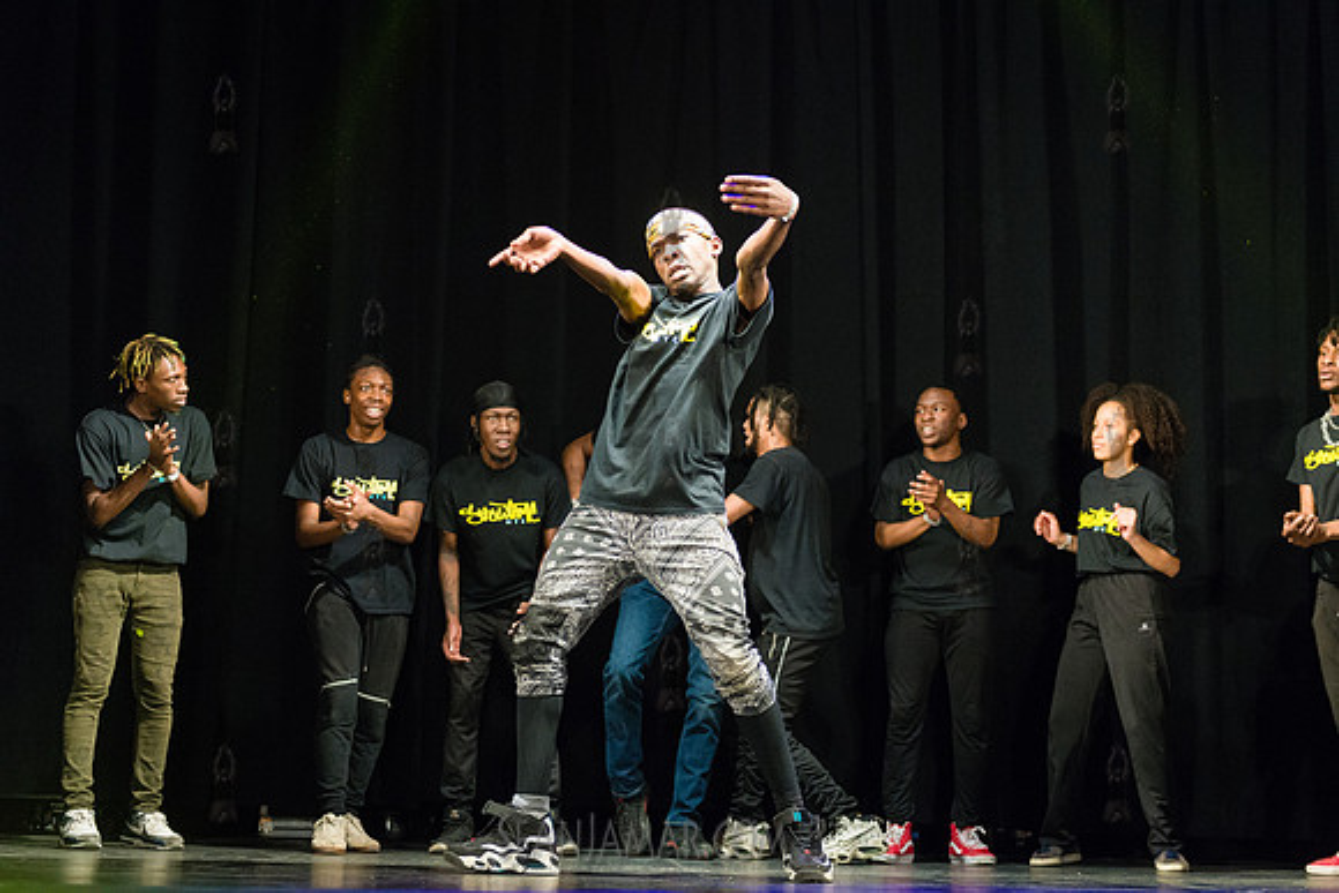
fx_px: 2046
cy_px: 446
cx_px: 670
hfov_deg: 36.2
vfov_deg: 24.6
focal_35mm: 55
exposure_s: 1/1000
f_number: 2.8
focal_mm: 55
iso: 4000
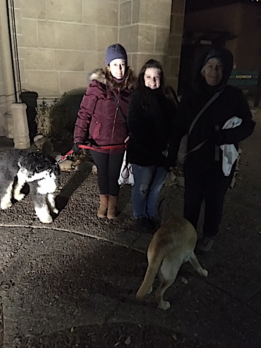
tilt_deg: -19.8
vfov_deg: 61.7
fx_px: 292
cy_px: 174
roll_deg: -2.2
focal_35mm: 29
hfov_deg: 48.2
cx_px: 130
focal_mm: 4.15
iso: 1250
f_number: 2.2
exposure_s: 1/15
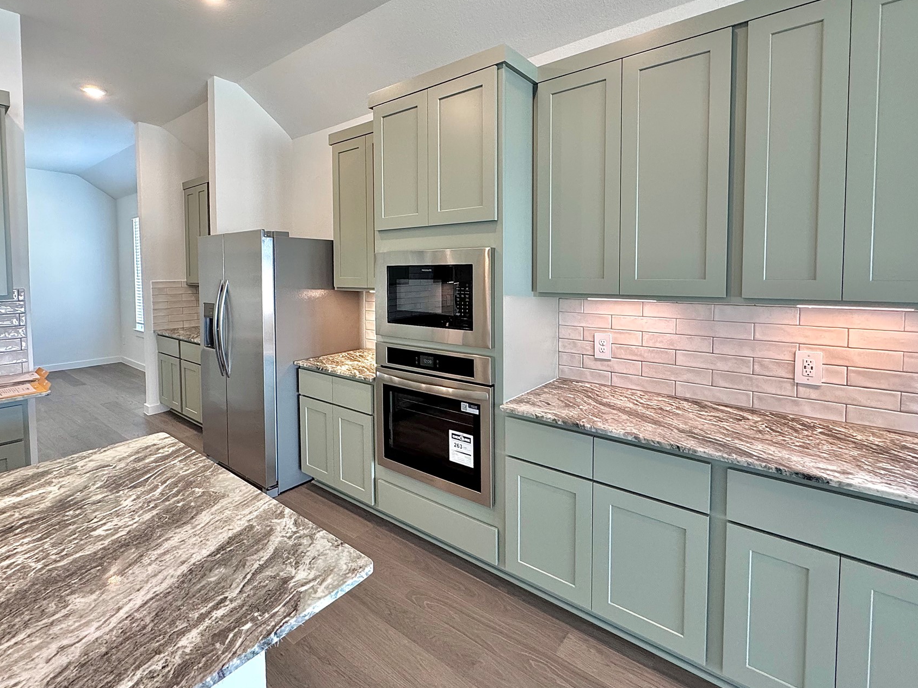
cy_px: 291
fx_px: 451
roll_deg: +0.8
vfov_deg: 74.2
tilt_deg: -2.3
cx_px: 433
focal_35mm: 17
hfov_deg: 90.9
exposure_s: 1/120
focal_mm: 2.22
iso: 250
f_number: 2.2
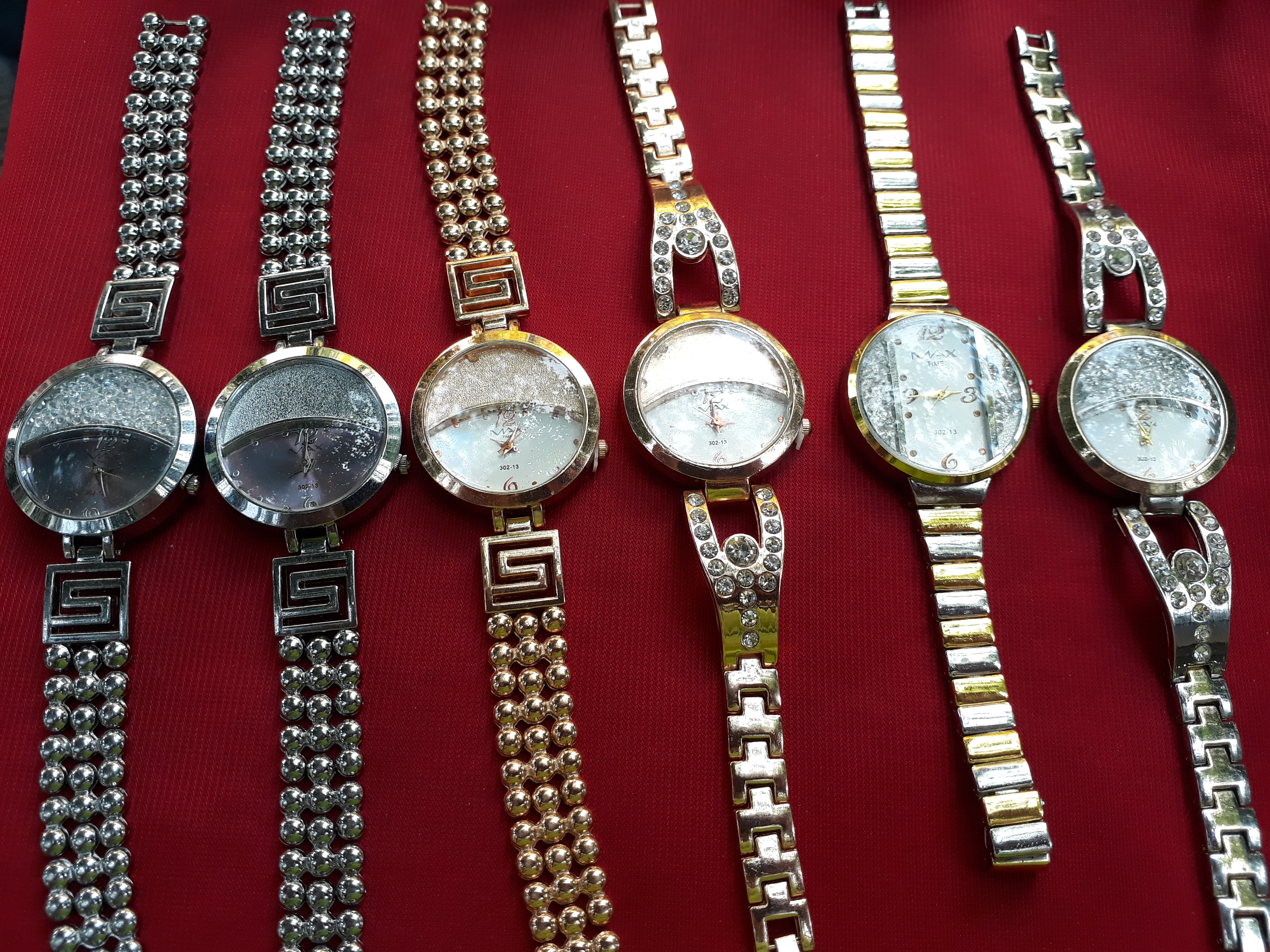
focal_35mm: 27
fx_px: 991
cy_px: 476
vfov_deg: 51.4
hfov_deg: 65.3
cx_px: 635
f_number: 1.9
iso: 64
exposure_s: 1/120
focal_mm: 3.6
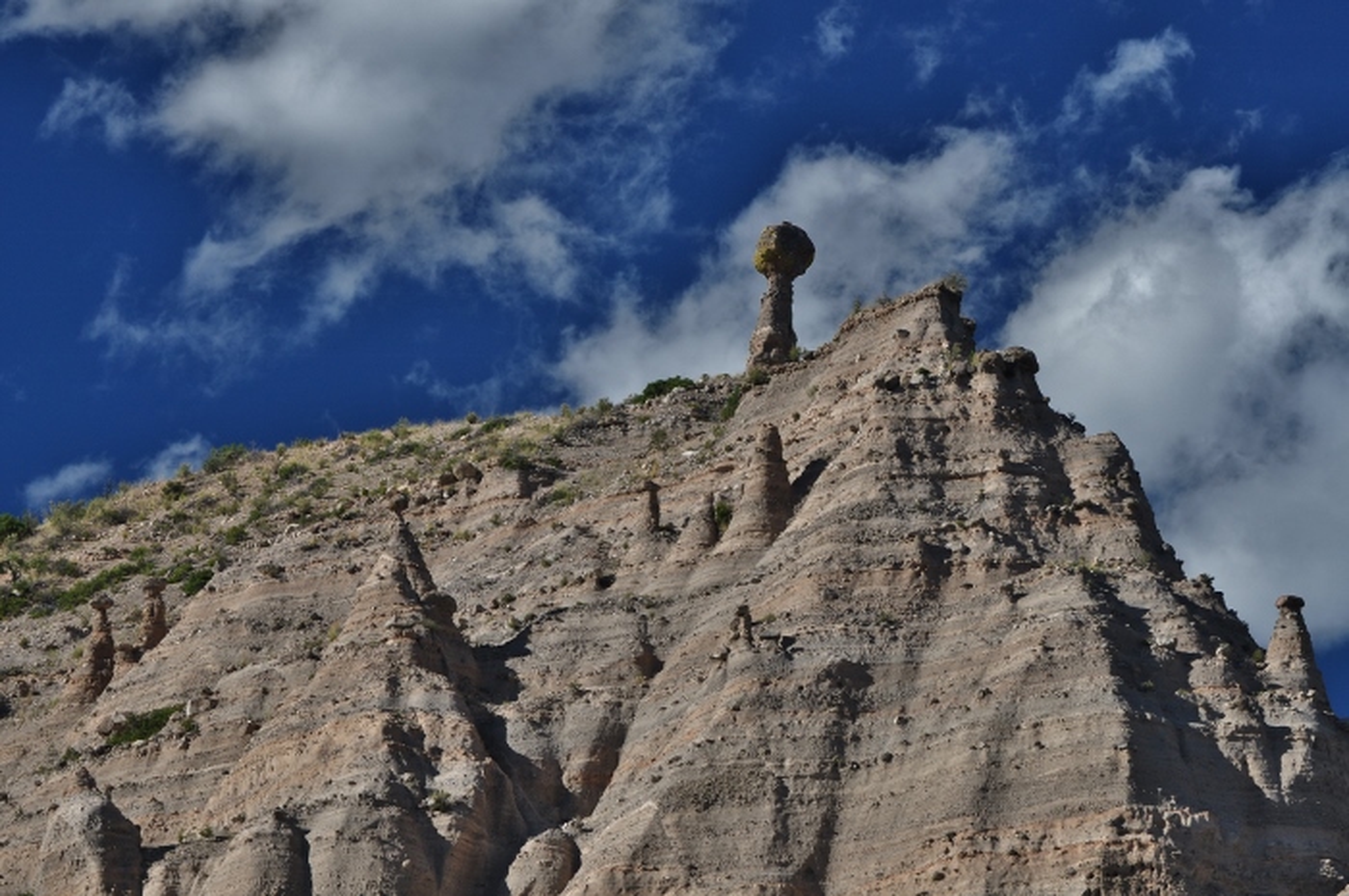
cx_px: 674
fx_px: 7018
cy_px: 448
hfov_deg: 11.0
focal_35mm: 188
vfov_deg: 7.3
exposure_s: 1/125
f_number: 11
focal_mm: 125
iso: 200
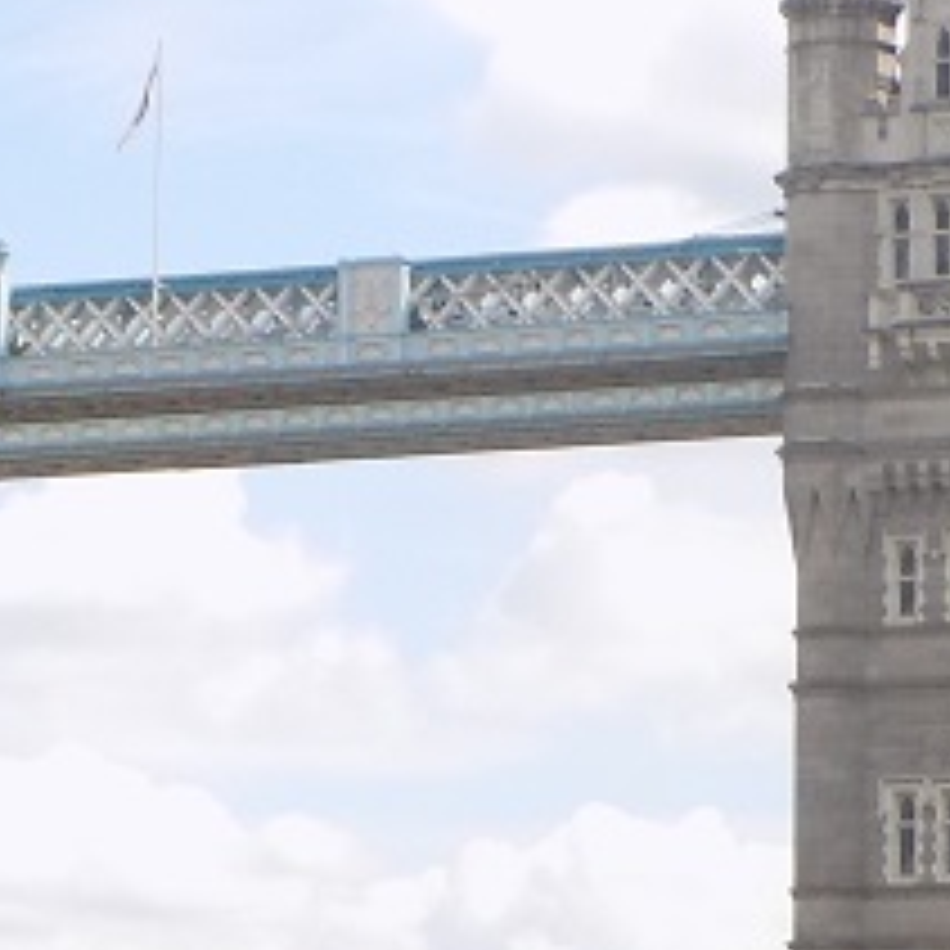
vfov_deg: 7.0
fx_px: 7669
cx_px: 446
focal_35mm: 247
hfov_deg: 7.1
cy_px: 1193
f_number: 4
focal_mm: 10.5
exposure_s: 1/400
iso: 80
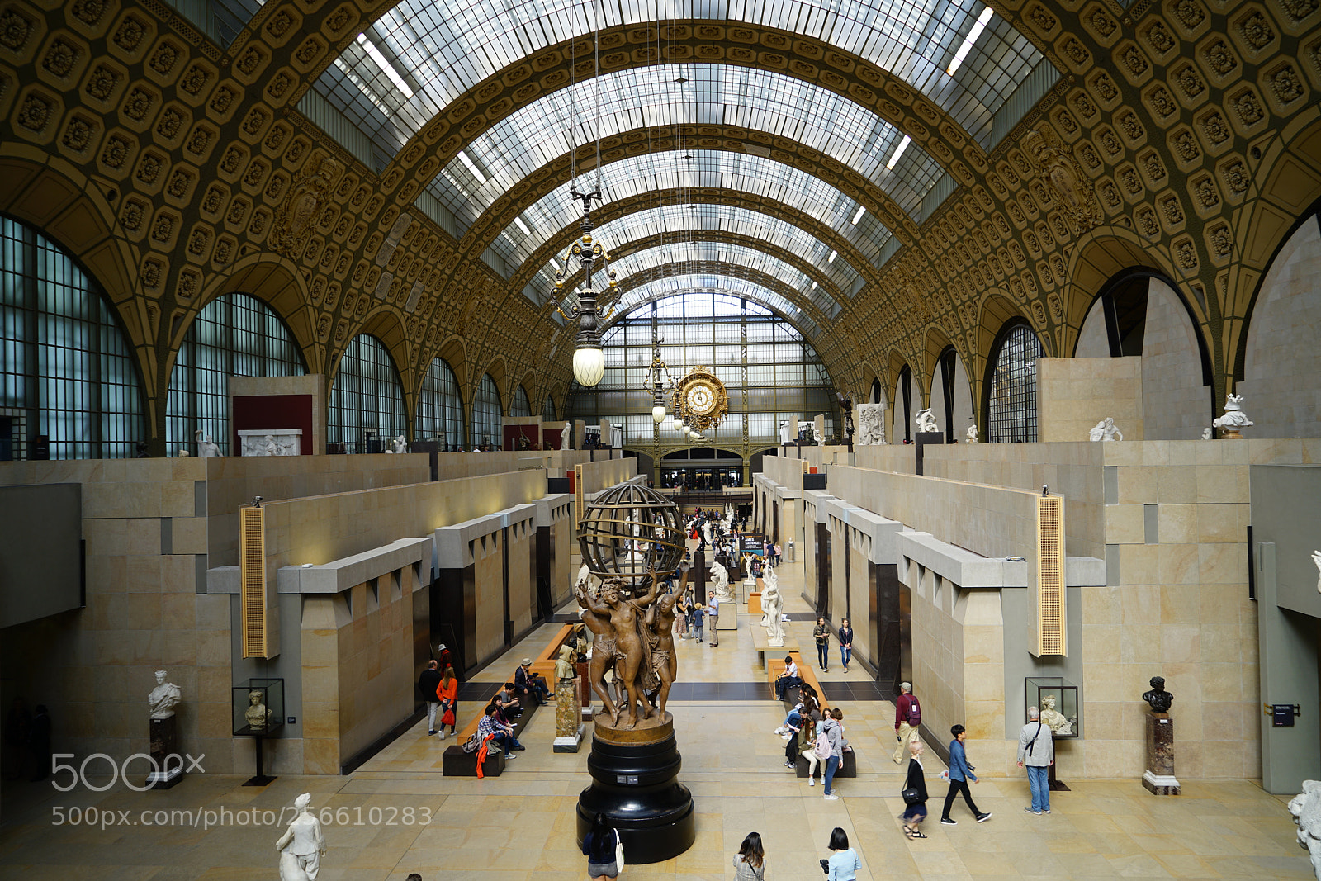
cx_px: 660
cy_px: 440
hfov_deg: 73.7
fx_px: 881
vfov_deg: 53.1
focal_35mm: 24
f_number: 4
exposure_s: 1/60
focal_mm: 24
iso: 100
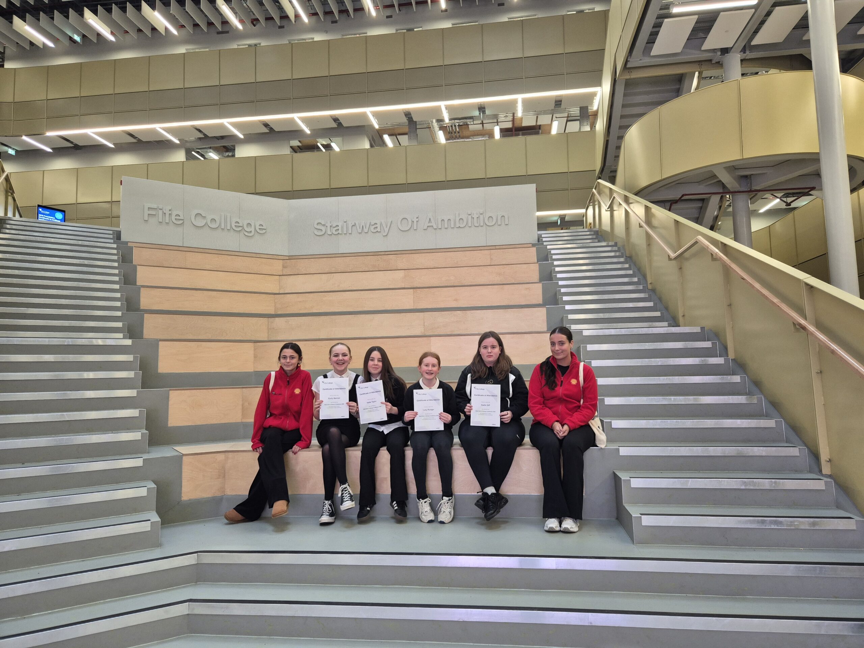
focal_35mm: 23
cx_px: 432
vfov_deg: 58.9
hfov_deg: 73.9
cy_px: 324
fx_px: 574
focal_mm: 5.4
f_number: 1.8
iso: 400
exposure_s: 1/100
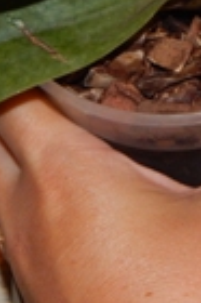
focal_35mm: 143
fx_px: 1201
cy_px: -32
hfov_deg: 9.4
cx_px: 244
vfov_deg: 14.0
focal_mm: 7.7
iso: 200
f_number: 3.6
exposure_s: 1/30
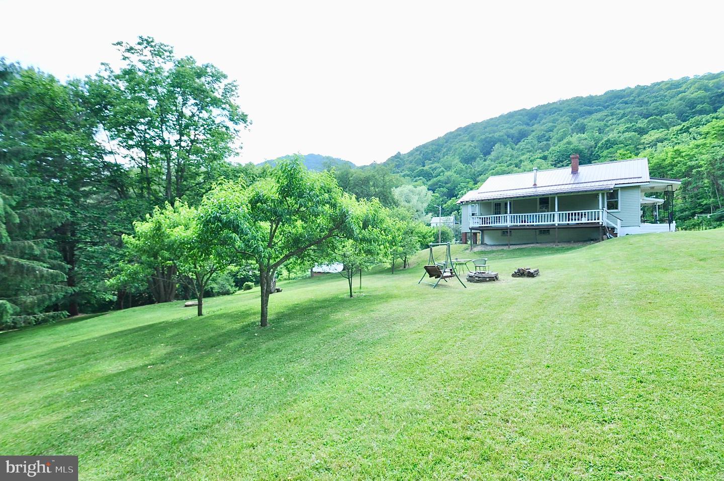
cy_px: 240
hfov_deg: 95.1
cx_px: 362
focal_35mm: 16
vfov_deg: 71.9
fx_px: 331
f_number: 6.3
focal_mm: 11
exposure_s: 1/160
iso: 200
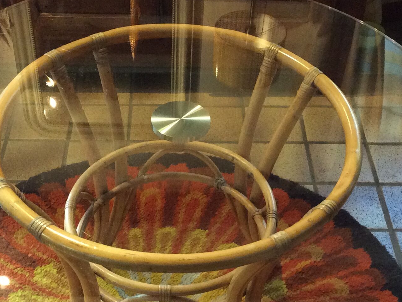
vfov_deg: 22.6
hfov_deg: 29.8
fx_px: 755
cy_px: 182
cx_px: 200
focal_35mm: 65
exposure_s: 1/25
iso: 250
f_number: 2.4
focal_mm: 3.3
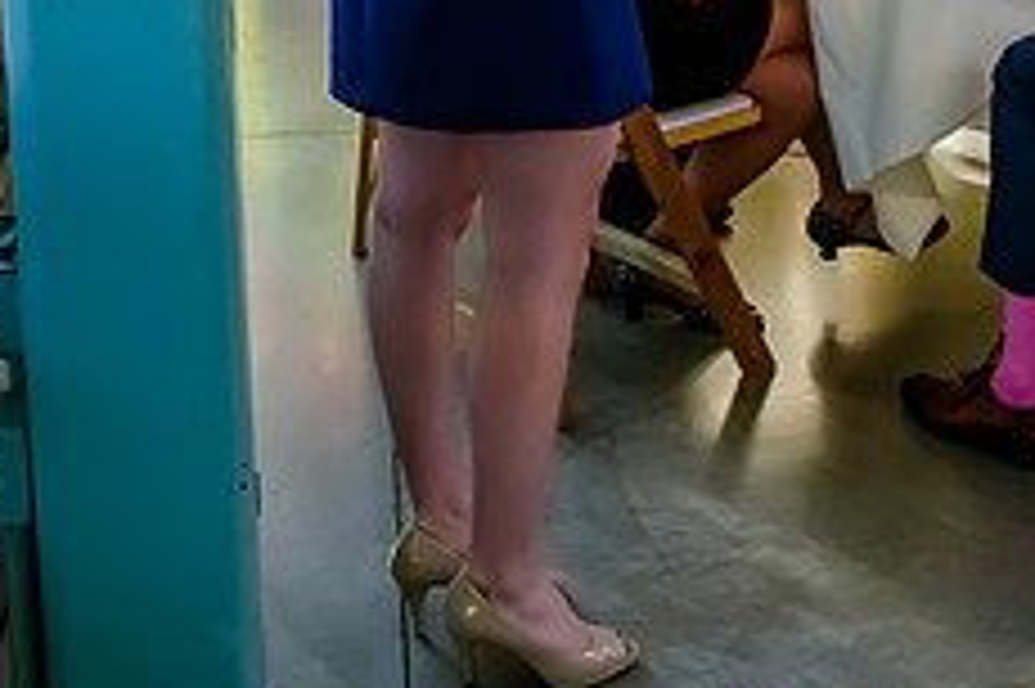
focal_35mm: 78
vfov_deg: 16.4
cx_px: 581
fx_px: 2241
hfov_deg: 26.0
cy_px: -251
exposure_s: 1/400
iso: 4000
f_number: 8
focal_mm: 24
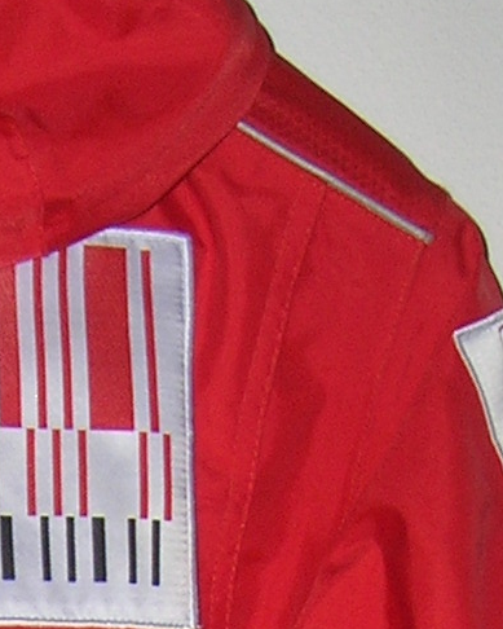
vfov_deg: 10.0
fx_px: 3293
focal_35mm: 177
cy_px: 1307
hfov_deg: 8.6
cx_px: -216
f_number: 2.9
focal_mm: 5.7
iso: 50
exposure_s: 1/60.1
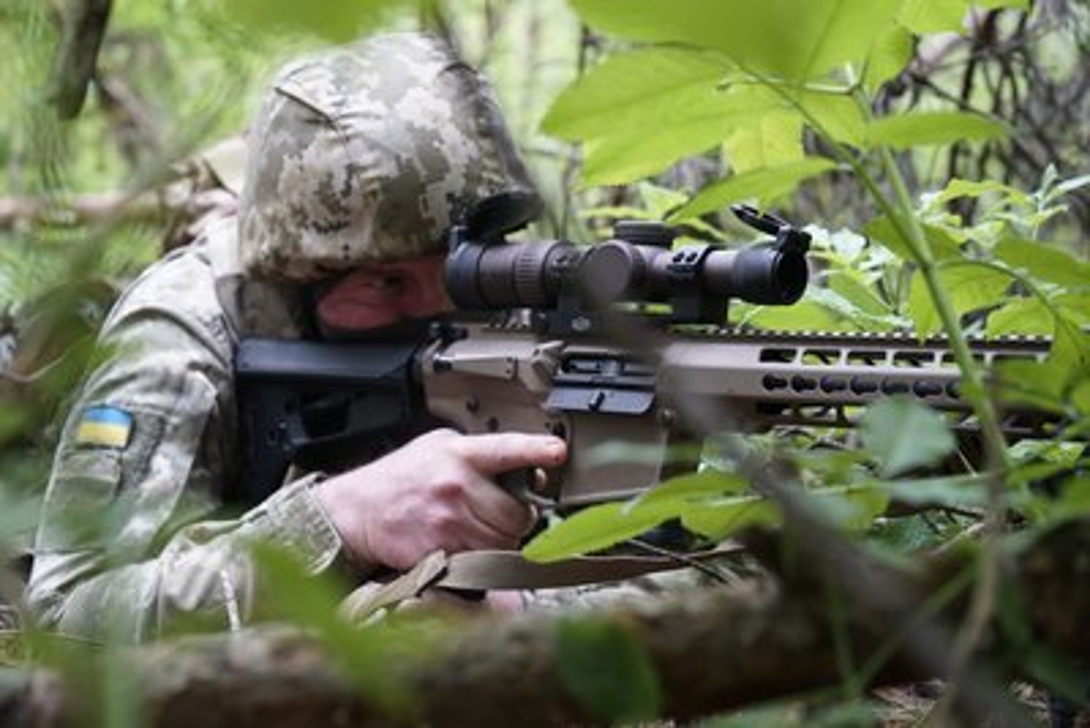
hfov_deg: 42.7
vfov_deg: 29.3
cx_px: 545
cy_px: 364
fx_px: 1393
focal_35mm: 46
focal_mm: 46
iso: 1000
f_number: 4
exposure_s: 1/160
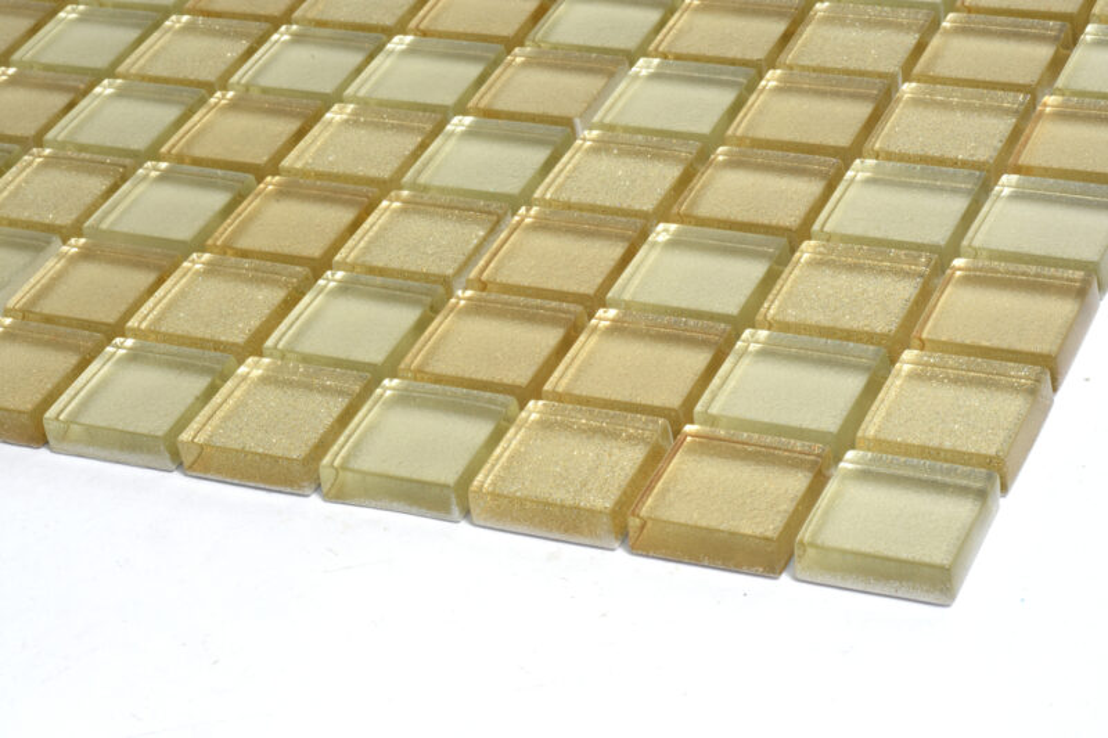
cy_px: 369
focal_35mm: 75
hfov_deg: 27.0
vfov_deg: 18.2
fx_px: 2308
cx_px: 554
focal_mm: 50
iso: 400
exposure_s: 1/125
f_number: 22
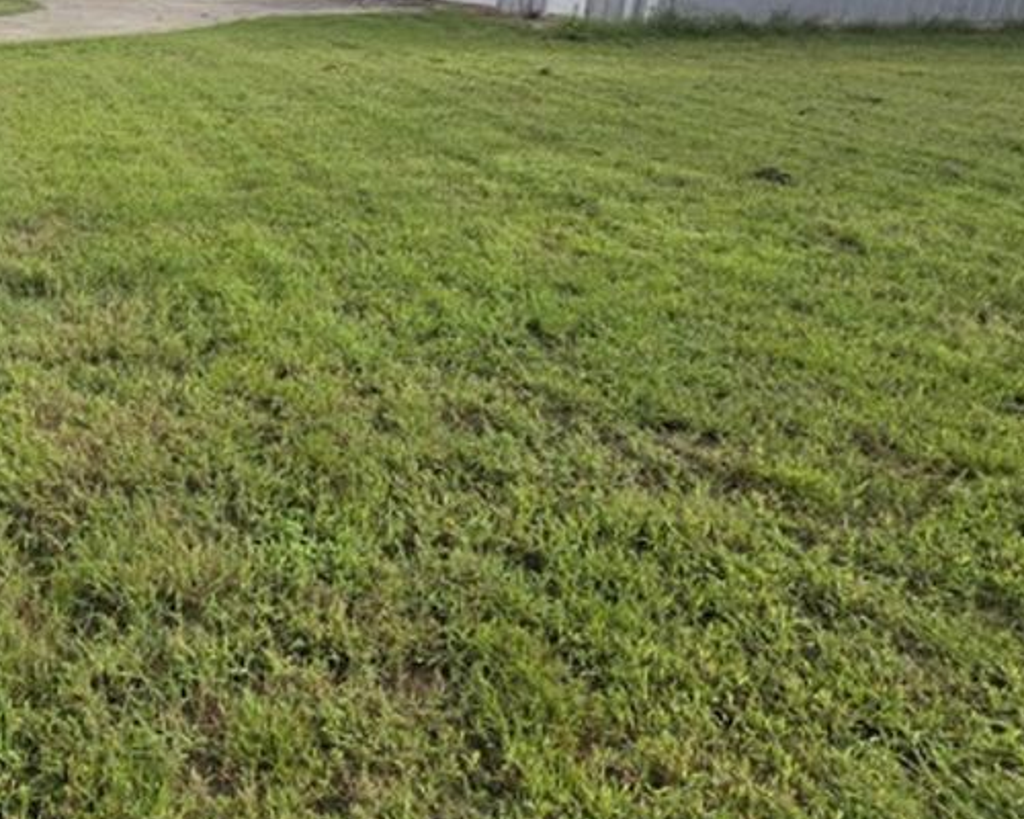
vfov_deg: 52.2
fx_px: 788
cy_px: 192
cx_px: 86
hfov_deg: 56.2
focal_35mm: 26
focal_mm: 2.2
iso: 50
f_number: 2.2
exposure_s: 1/1946
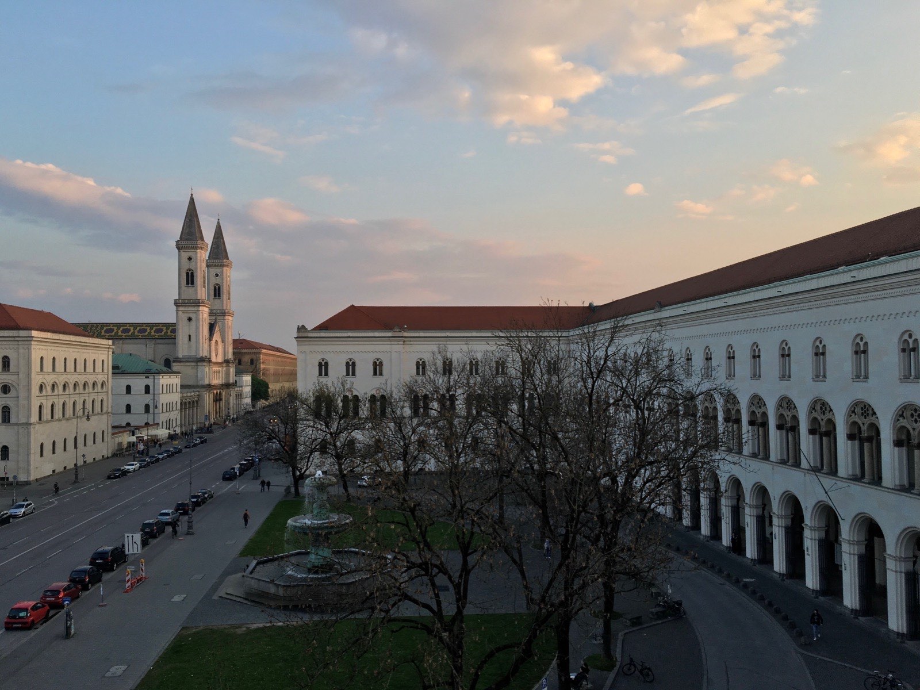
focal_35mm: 29
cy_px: 345
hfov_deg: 61.7
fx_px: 771
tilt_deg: +1.7
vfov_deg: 48.2
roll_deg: +0.5
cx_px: 460
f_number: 2.2
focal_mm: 4.15
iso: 25
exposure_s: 1/231
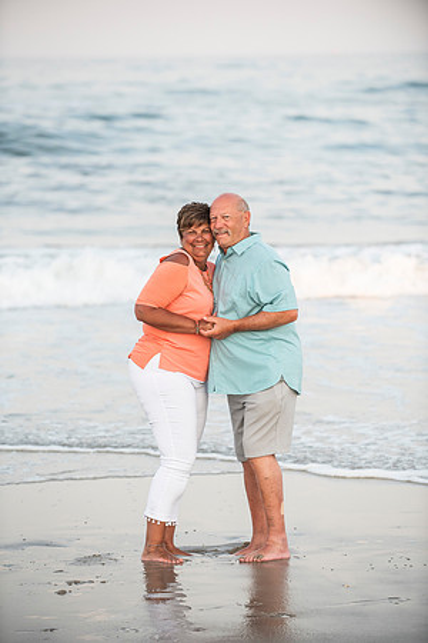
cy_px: 322
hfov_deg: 9.1
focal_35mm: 150
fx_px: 2675
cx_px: 214
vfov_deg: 13.7
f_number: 3.5
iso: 800
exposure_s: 1/1600
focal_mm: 150
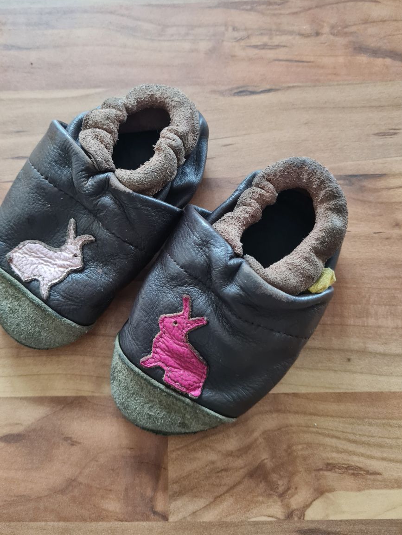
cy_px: 236
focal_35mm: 30
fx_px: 464
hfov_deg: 46.7
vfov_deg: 59.8
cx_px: 172
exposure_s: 1/50
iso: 400
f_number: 1.8
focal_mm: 5.4
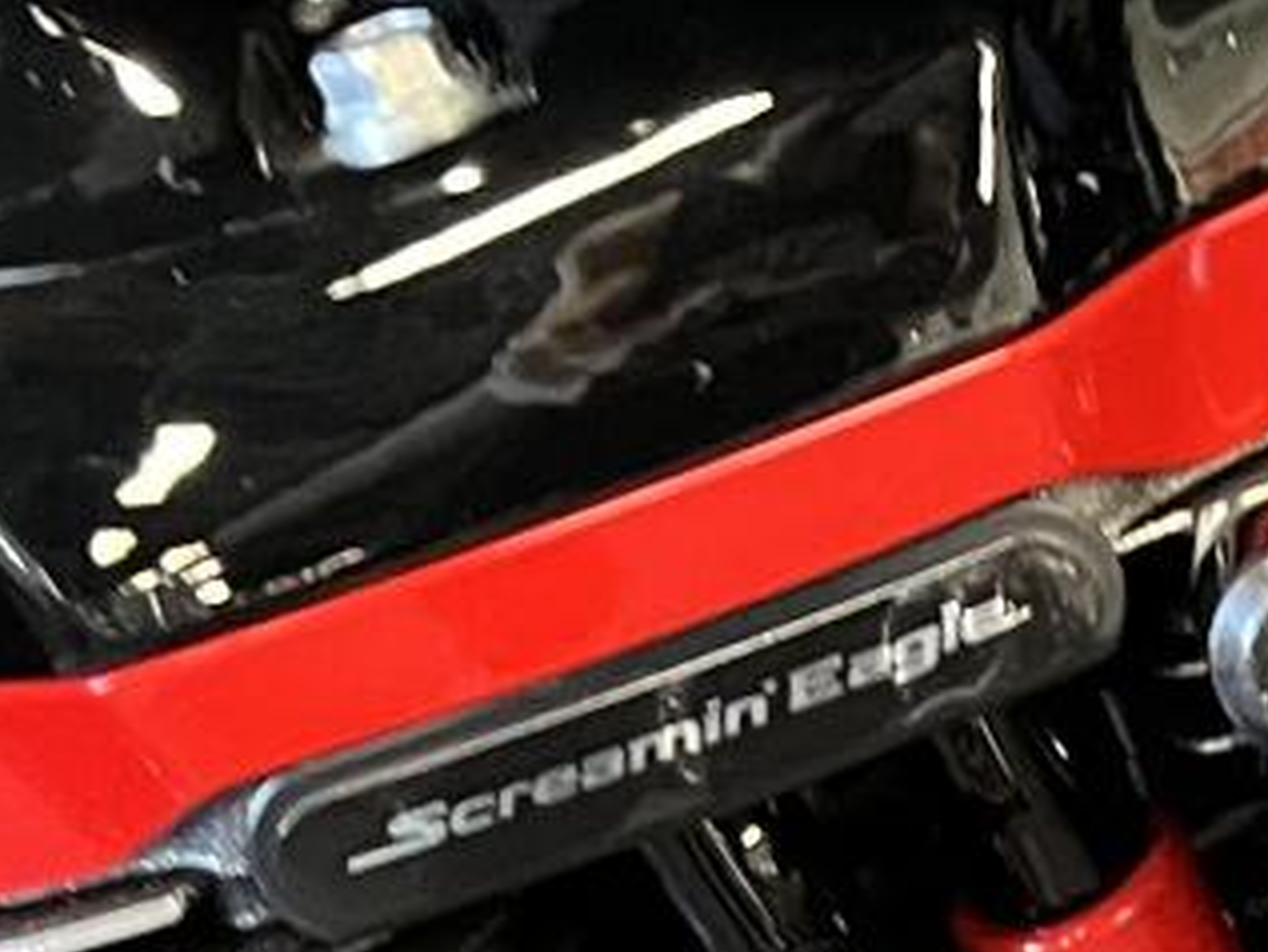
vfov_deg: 8.6
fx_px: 6010
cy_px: 1840
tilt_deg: -38.4
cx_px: 2508
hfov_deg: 11.0
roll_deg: -5.1
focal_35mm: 164
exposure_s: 1/30
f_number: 1.6
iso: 500
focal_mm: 5.1
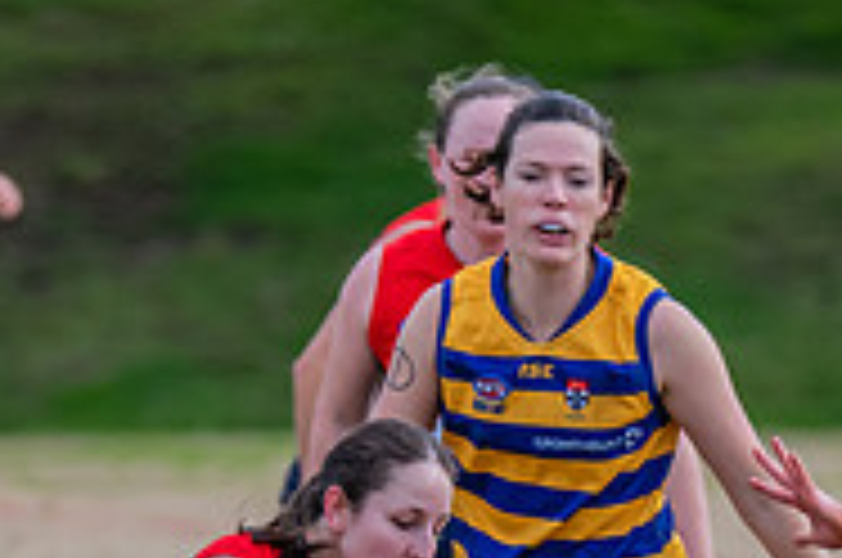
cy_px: 1082
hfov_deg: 1.4
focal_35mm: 1471
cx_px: 312
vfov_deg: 0.9
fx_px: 34346
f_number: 6.3
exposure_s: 1/1600
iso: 800
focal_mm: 350
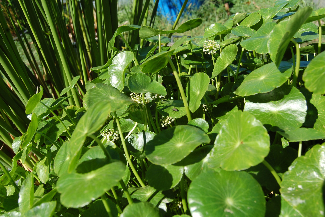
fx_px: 307
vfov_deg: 38.9
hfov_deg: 55.8
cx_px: 166
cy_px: 109
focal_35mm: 34
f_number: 8
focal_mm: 22
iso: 200
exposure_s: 1/250
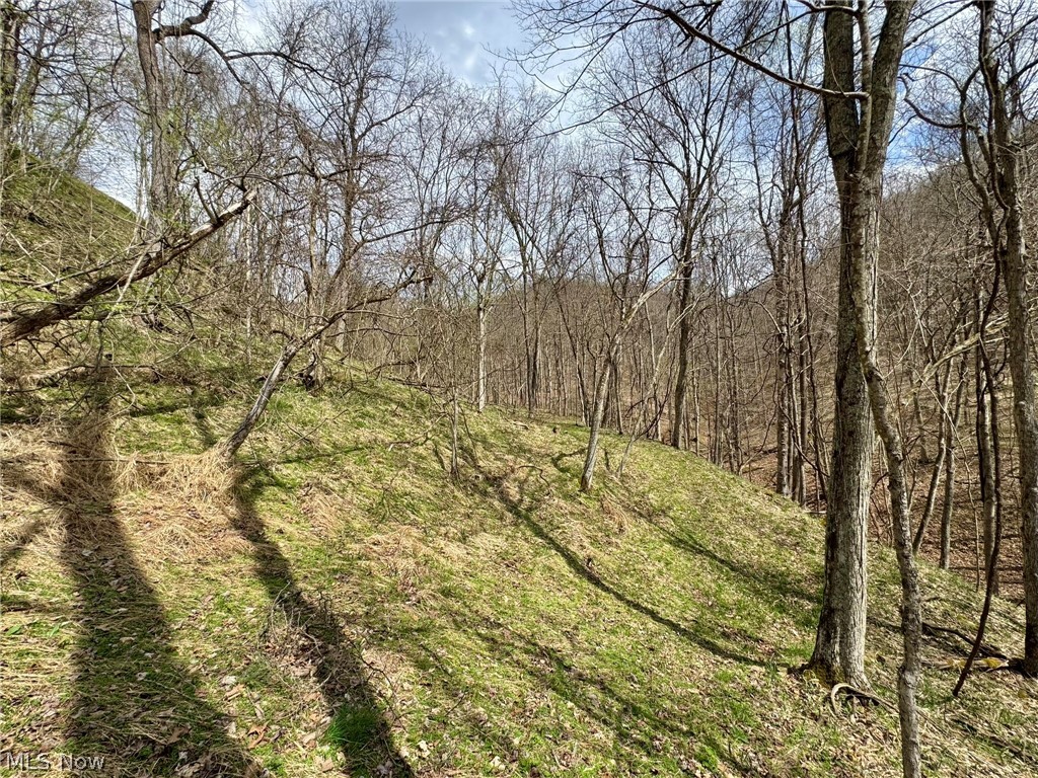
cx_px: 519
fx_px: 420
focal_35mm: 14
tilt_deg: +1.7
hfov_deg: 102.1
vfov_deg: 85.7
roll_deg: +3.3
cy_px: 389
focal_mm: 2.22
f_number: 2.2
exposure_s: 1/1323
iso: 50
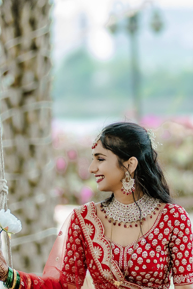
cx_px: 122
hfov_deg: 4.7
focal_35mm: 295
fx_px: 2372
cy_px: 119
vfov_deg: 7.0
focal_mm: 85
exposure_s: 1/200
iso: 200
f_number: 1.4
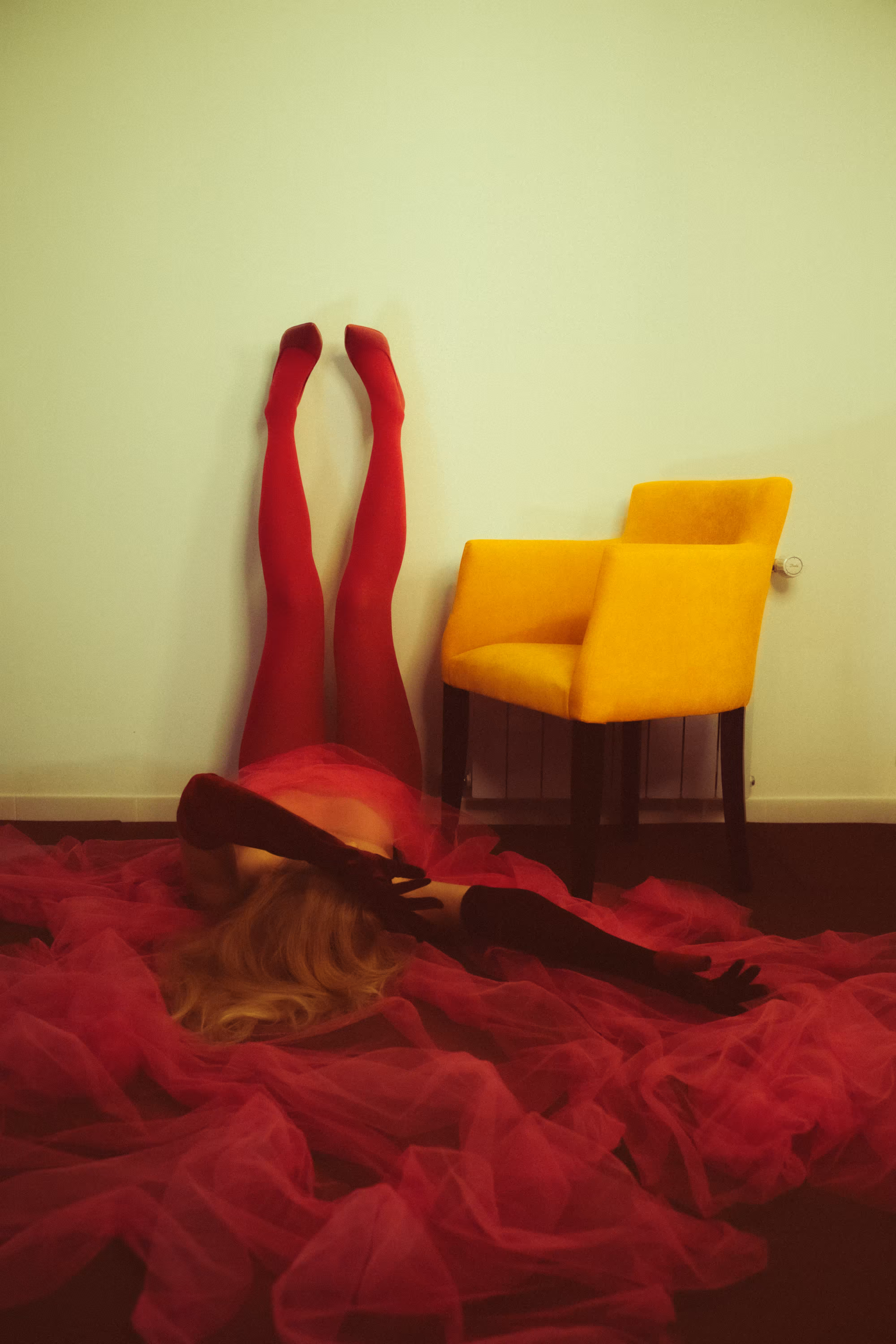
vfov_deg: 61.9
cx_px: 448
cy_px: 672
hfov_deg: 43.6
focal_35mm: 30
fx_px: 1120
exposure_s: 1/250
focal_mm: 30
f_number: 4.5
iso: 10000
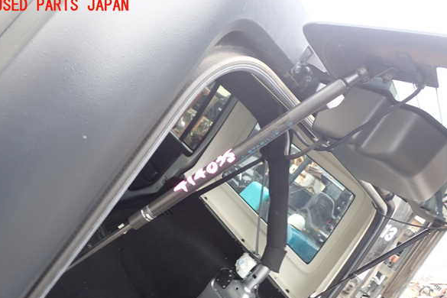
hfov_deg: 58.7
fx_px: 397
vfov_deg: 41.0
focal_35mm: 32
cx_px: 219
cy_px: 168
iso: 200
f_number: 2.3
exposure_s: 1/40
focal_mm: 5.4
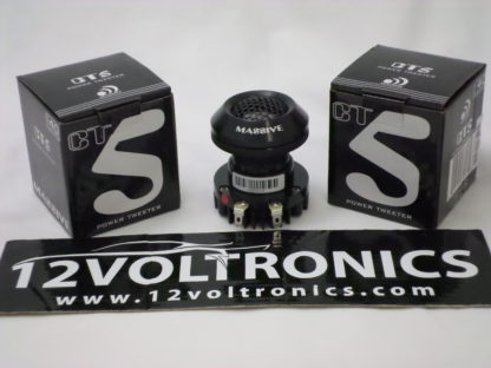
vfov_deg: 18.2
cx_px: 246
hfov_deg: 24.1
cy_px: 184
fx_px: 1149
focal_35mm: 81
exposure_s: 1/45
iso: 640
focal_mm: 14.6
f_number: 4.7
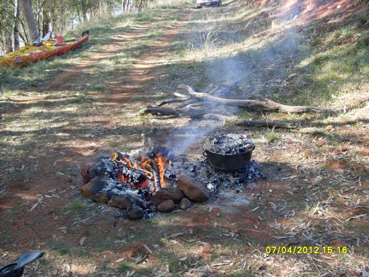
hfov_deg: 49.0
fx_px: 405
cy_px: 138
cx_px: 184
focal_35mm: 38
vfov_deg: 37.7
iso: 80
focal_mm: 6.3
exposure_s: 1/180
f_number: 2.8
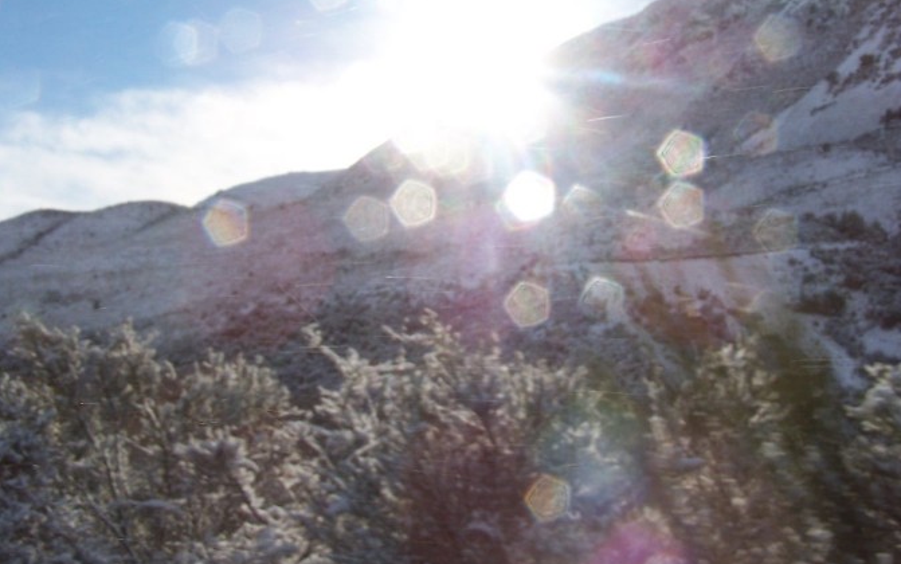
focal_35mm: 48
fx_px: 1179
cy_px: 200
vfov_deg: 26.8
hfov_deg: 41.6
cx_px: 536
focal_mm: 6.3
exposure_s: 1/750
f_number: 5.6
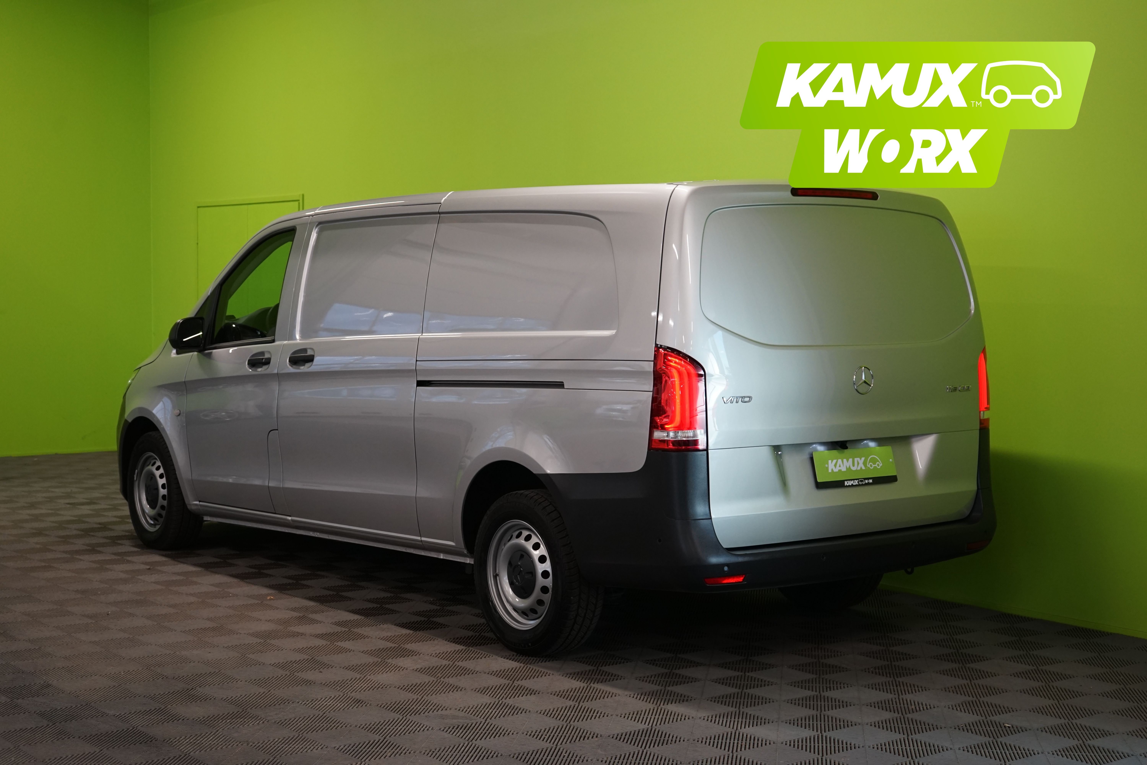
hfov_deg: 38.2
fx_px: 1657
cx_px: 574
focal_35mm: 52
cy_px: 382
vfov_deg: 26.0
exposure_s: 1/160
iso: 1000
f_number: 5
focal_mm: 52
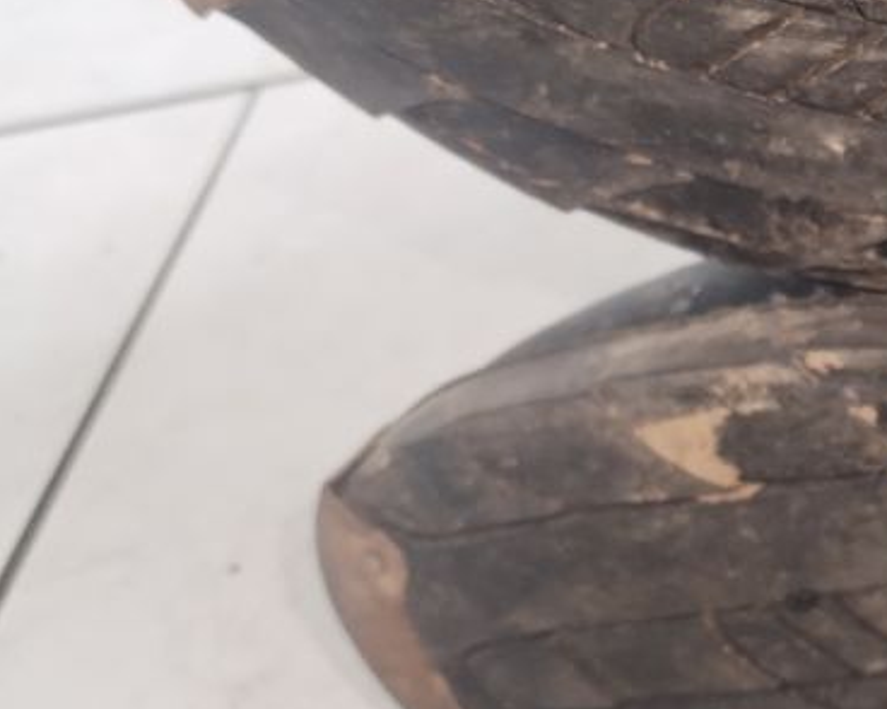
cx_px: 1008
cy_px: 232
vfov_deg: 22.1
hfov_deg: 25.3
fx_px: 1810
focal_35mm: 69
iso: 876
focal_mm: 4.75
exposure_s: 1/24
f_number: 1.8
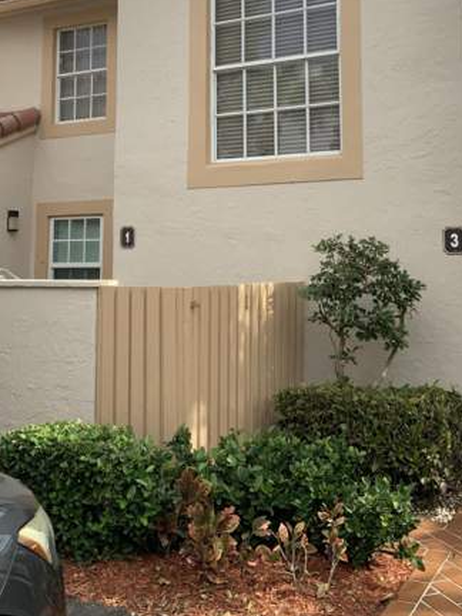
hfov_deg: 33.6
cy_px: 173
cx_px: 240
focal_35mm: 43
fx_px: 765
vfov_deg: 42.8
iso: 16
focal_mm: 3
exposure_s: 1/1626
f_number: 1.8
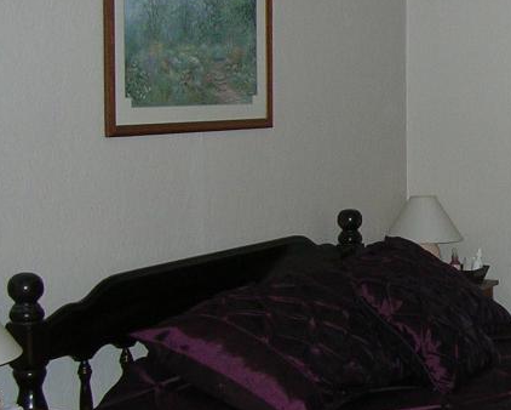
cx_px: 575
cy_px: 238
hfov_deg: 20.2
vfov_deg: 17.1
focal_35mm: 90
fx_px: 1362
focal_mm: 5.8
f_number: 2.8
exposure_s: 1/60.1
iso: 102
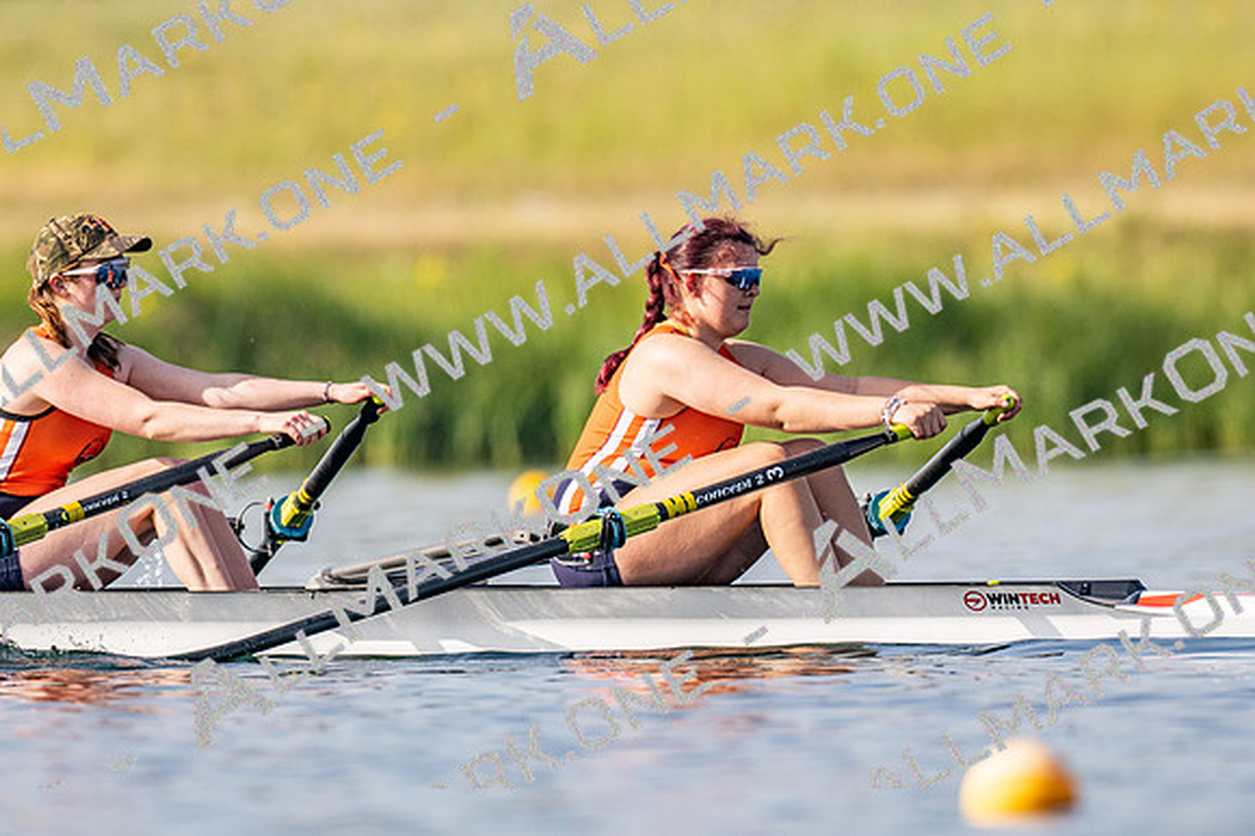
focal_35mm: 900
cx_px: 628
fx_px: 31356
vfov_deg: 1.5
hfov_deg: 2.3
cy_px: 418
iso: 250
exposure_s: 1/2500
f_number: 5
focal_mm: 600
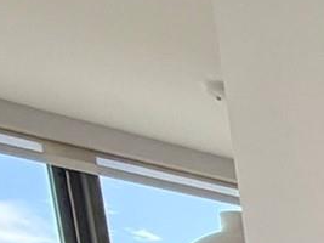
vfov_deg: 12.1
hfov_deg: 14.2
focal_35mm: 84
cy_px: 655
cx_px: 803
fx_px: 786
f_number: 2.2
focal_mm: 2.22
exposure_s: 1/121
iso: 64
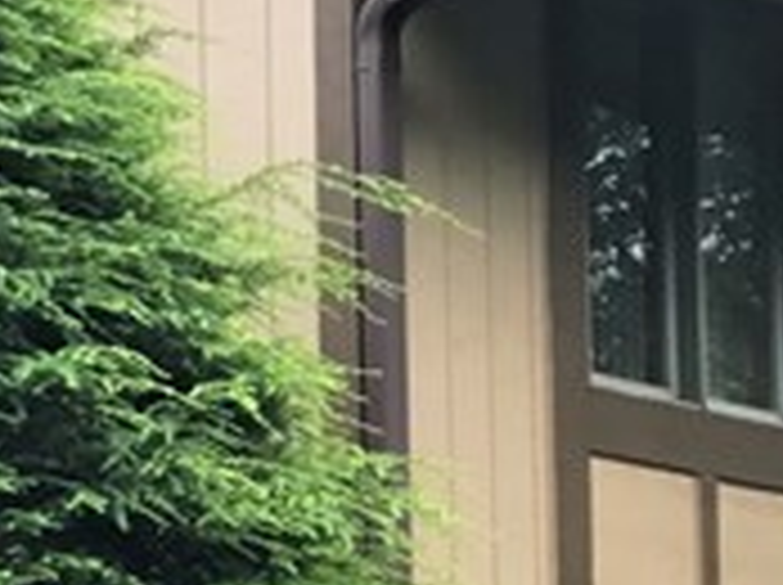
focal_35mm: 165
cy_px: 911
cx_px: -1163
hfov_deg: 10.2
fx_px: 3727
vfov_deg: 8.7
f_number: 1.8
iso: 20
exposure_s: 1/1153
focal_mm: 3.99
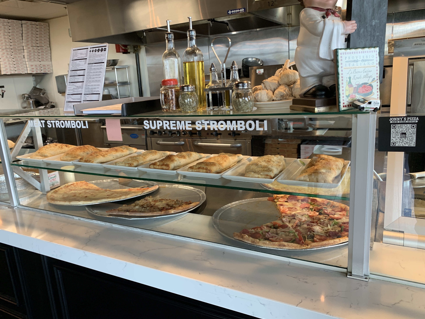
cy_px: 155
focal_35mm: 27
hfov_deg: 65.3
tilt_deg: -12.7
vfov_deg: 51.3
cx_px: 205
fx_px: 331
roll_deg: +5.6
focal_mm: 4.25
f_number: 1.8
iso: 64
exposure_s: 1/60
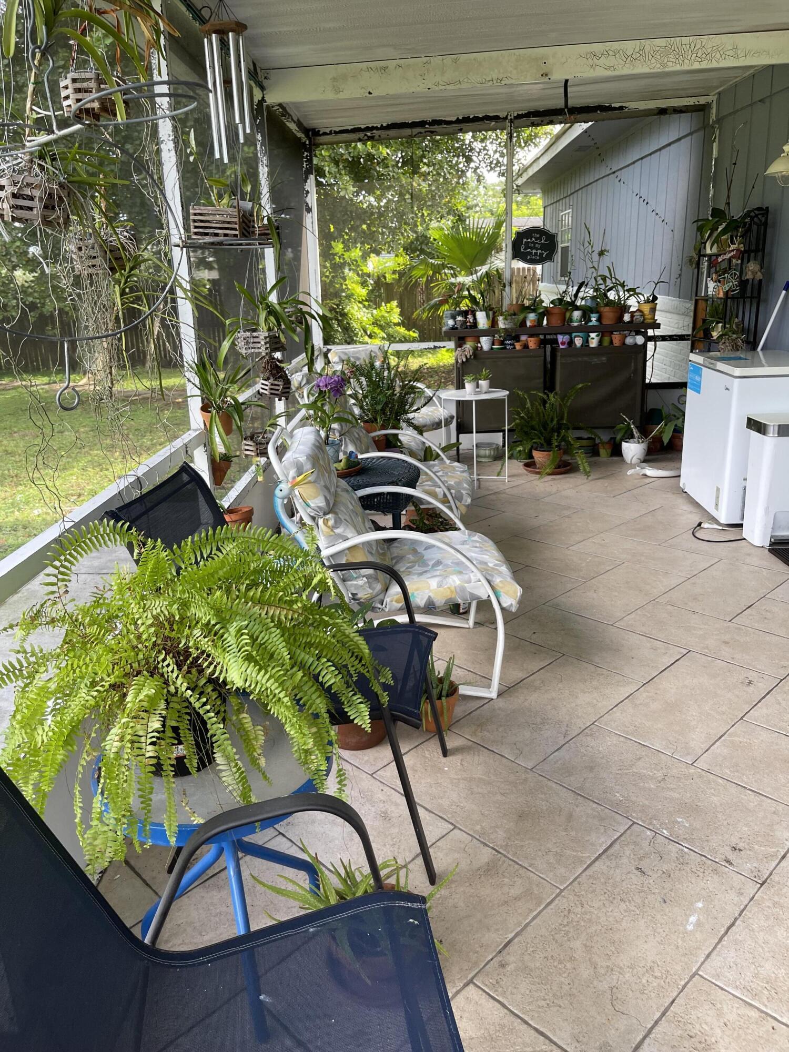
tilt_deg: -17.7
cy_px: 526
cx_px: 394
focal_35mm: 26
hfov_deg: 53.1
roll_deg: +0.9
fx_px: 790
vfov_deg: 67.3
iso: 80
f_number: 1.6
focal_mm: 5.1
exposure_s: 1/121
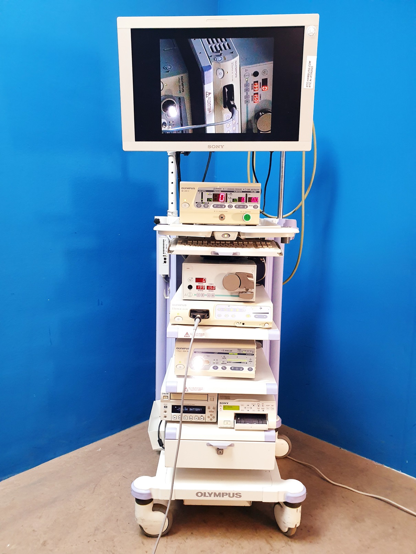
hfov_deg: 53.1
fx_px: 417
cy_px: 277
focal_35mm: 26
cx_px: 208
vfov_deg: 67.3
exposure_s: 1/50
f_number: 2.4
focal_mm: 4.3
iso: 320
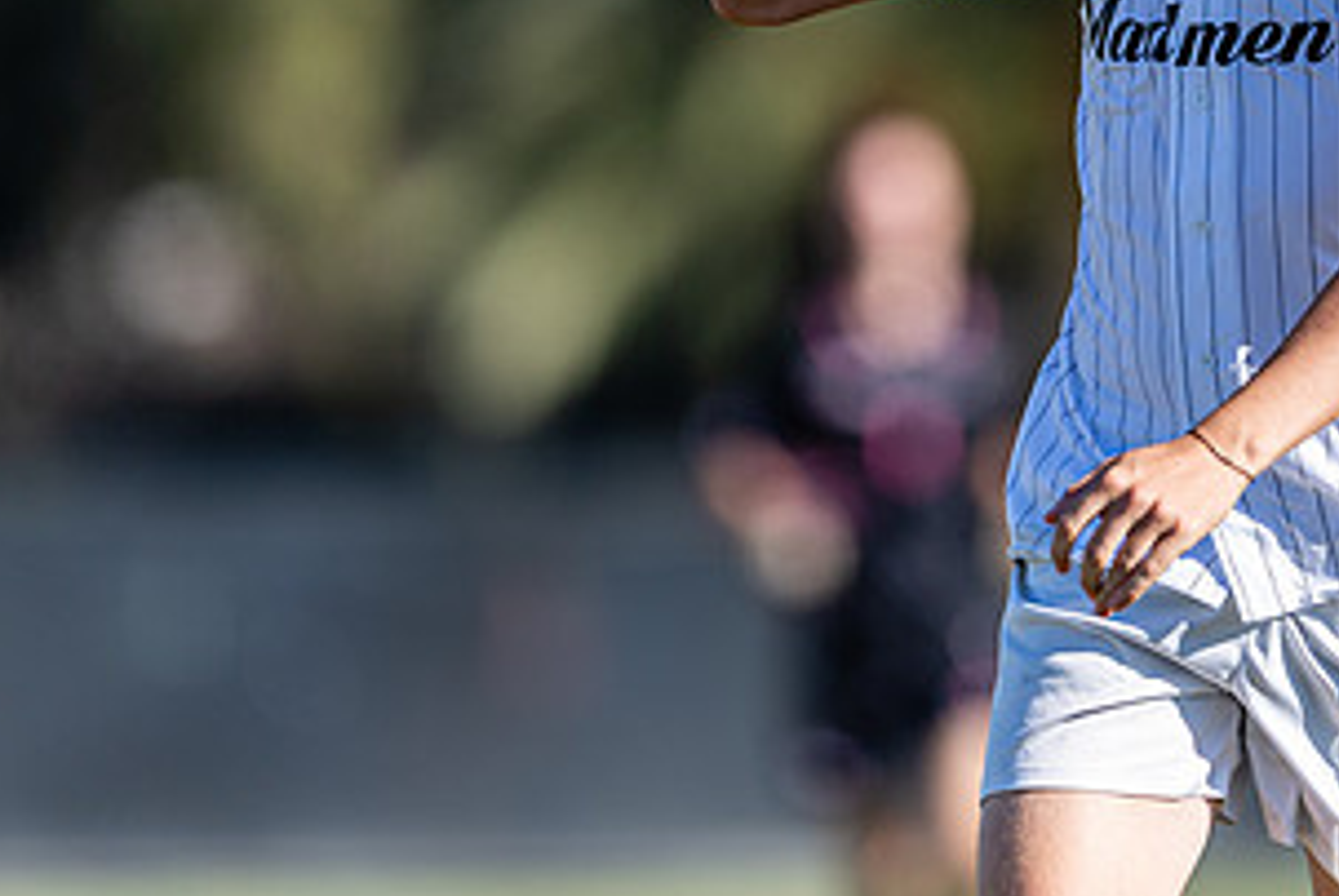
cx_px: 1038
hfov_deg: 2.7
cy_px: 86
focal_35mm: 767
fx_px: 28555
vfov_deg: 1.8
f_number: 2.8
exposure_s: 1/1600
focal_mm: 400
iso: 100
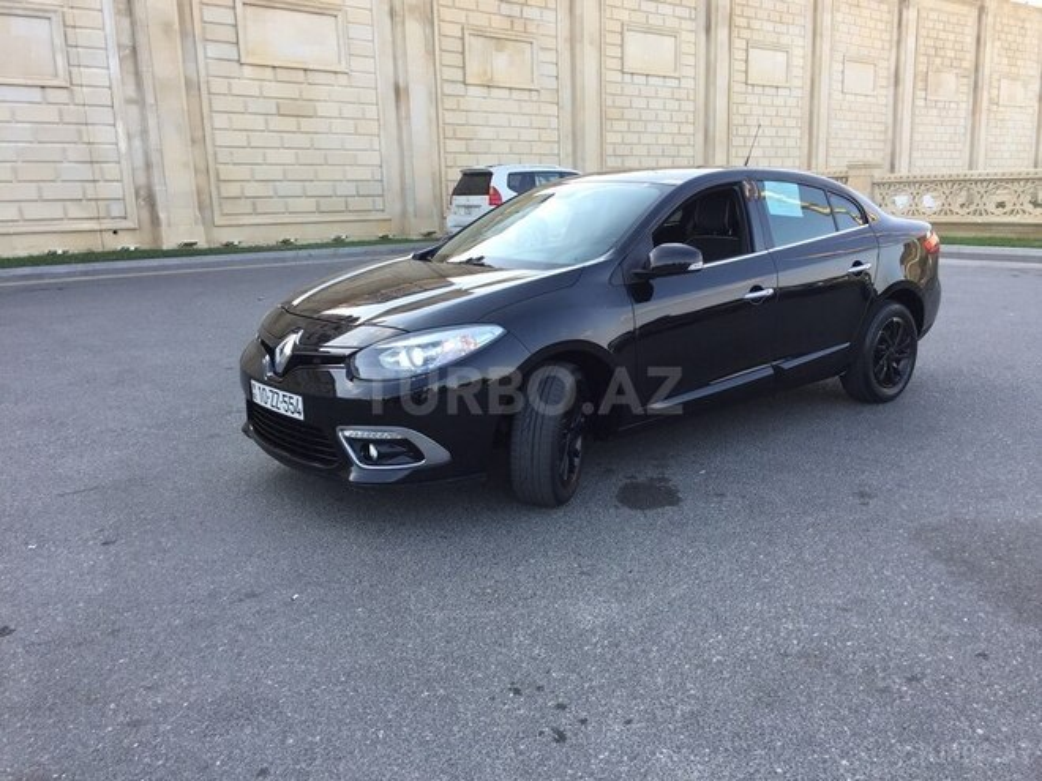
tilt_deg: -10.6
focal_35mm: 29
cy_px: 390
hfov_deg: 61.7
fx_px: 873
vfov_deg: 48.2
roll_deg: +0.5
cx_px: 521
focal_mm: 4.15
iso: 32
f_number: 2.2
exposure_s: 1/275
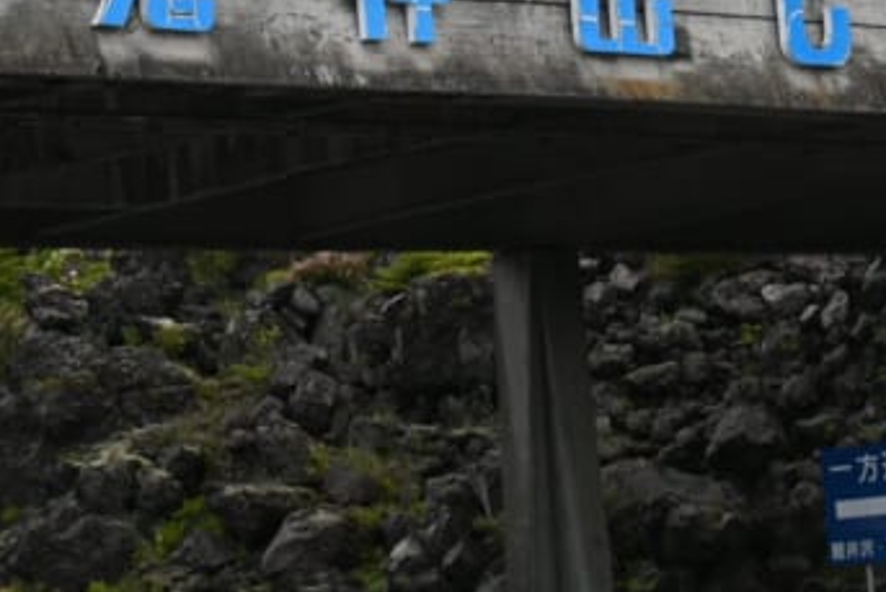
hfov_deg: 11.4
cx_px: 710
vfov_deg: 7.6
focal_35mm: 179
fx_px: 4418
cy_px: -138
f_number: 5.6
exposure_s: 1/250
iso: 125
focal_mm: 41
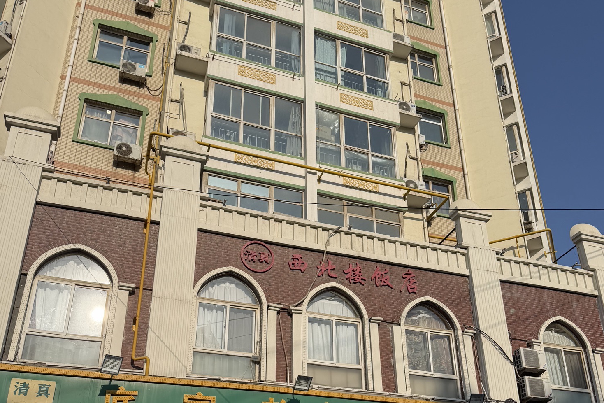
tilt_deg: +25.1
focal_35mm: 34
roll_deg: +0.4
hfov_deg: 55.8
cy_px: 307
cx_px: 307
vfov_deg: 37.8
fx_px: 570
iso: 80
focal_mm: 6.76
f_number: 1.78
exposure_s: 1/9091
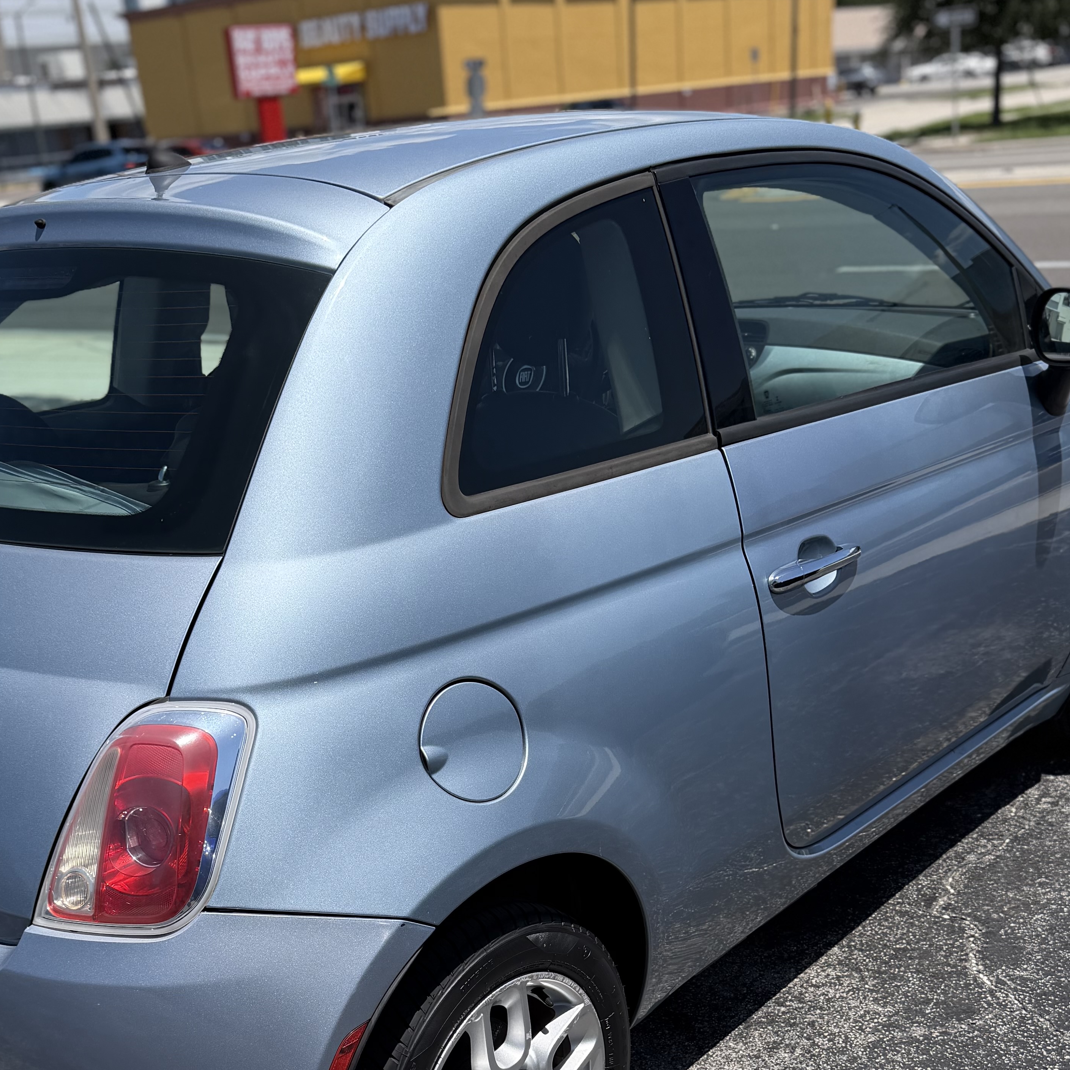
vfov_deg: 37.6
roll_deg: +4.7
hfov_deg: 39.1
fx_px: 1504
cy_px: 868
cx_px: 488
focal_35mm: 43
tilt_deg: -25.9
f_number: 1.78
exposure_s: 1/5714
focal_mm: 6.76
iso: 80
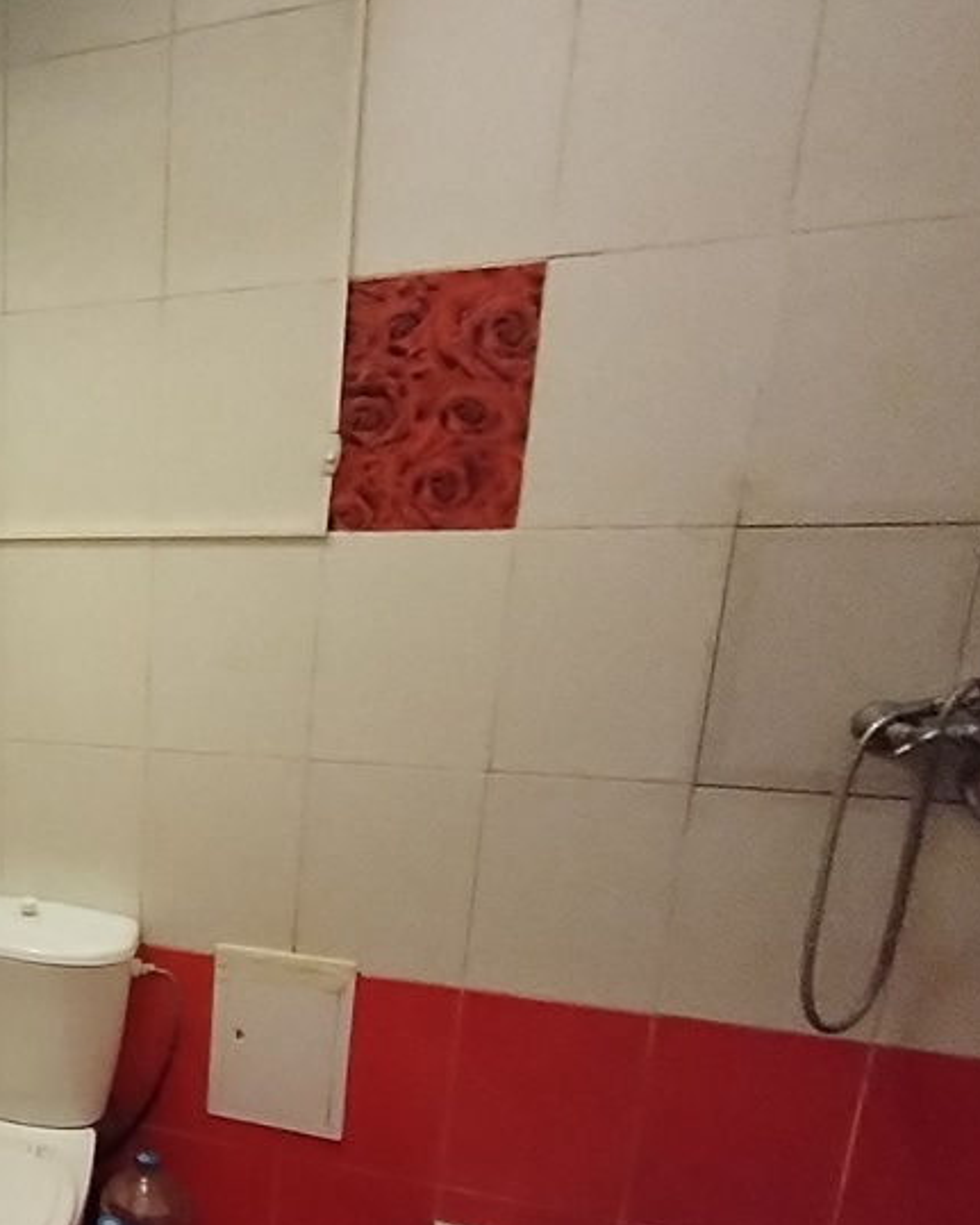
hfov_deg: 40.1
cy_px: 780
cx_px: -109
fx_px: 1052
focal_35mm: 29
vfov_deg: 59.5
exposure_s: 1/14.3
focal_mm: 1.42
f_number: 2.2
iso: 2576
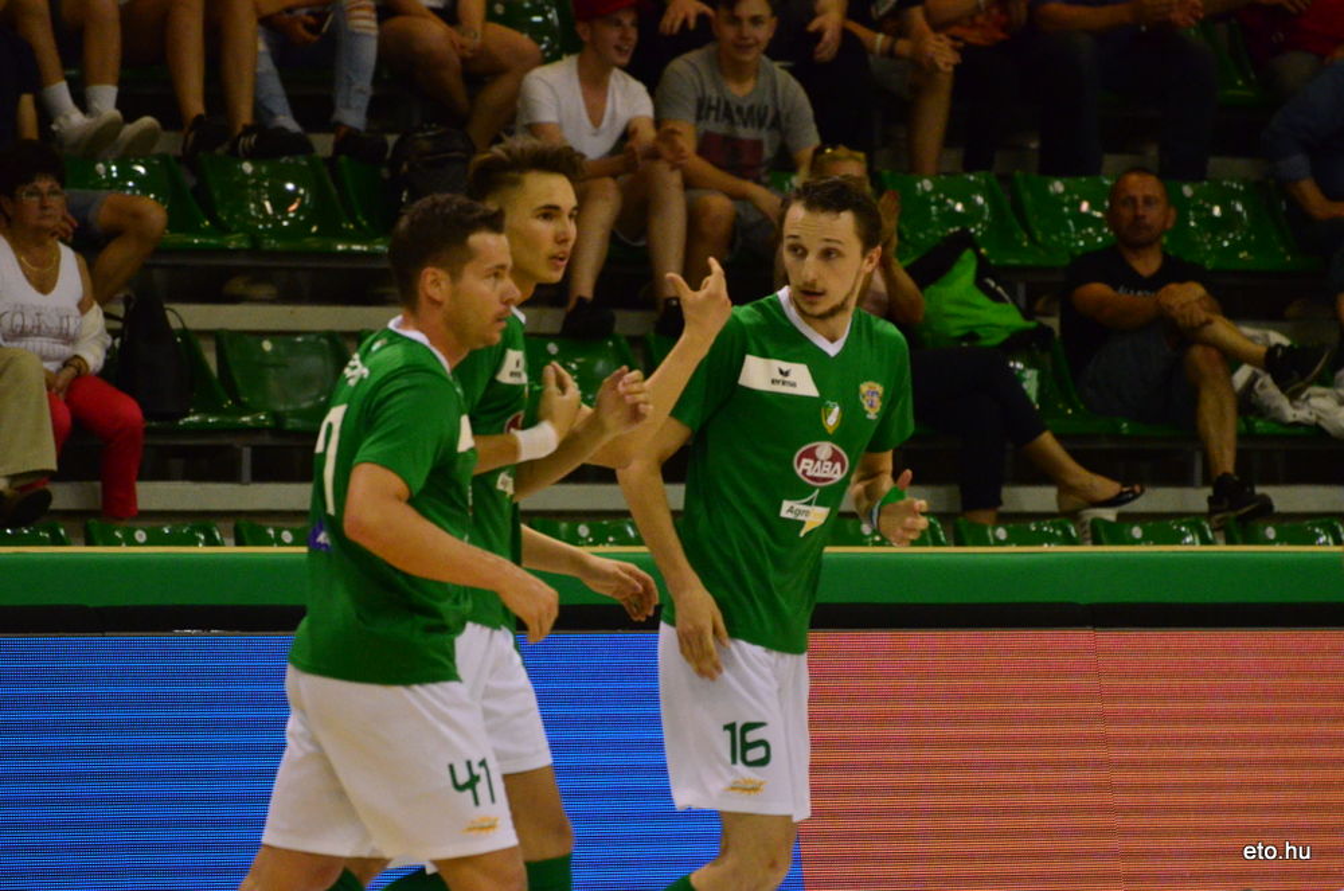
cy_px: 446
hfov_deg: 6.0
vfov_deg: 4.0
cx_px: 672
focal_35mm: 345
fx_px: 12857
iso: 5000
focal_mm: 230
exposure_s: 1/500
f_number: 5.3
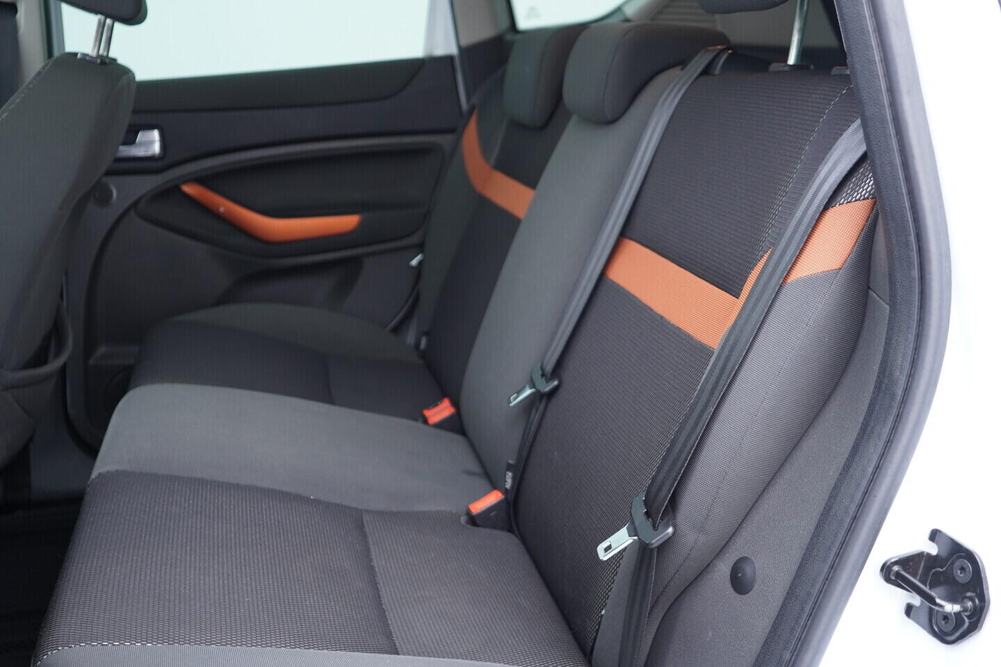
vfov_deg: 36.9
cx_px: 500
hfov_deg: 53.1
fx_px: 1001
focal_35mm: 36
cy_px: 334
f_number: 2.8
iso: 500
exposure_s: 1/40
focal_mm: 24
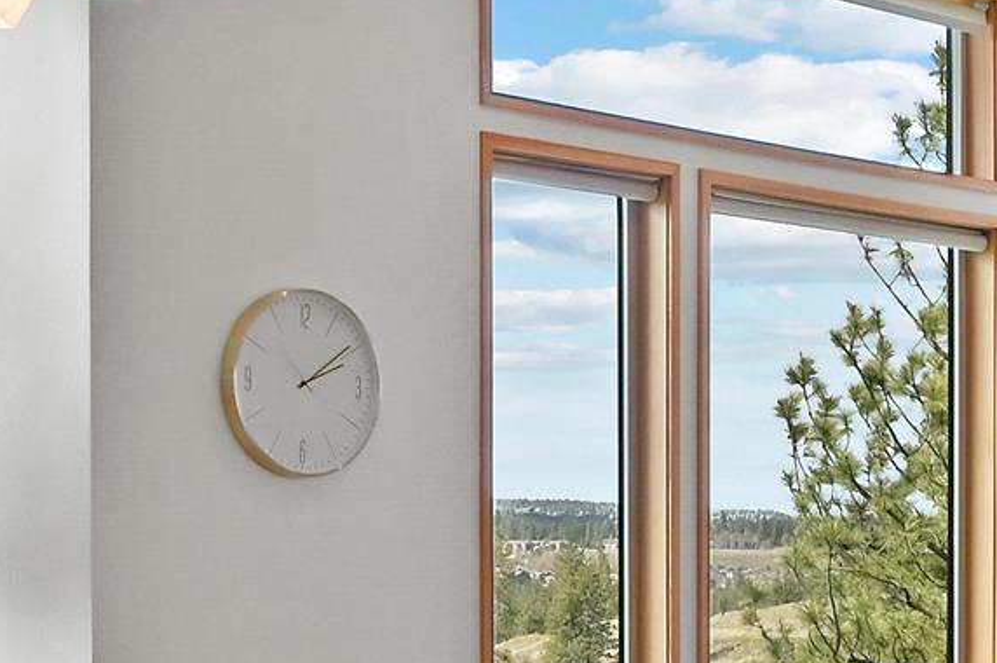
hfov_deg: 23.5
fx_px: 2379
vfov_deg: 15.7
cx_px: 718
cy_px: 566
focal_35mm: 86
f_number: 8
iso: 400
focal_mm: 16
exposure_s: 1/25
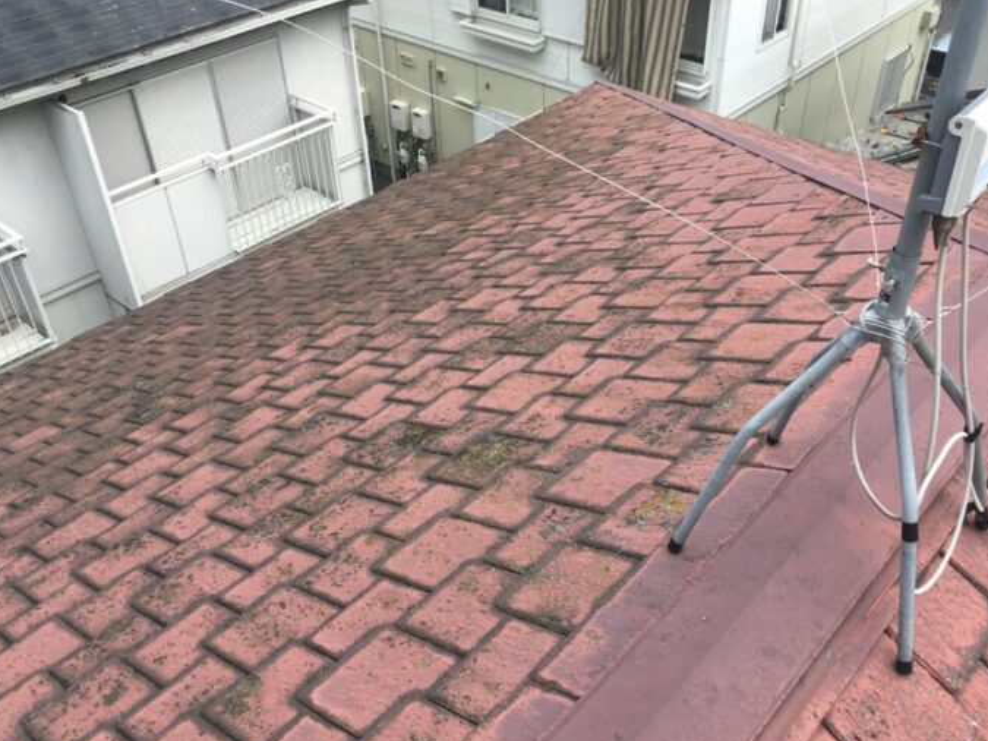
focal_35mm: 33
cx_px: 506
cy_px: 385
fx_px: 942
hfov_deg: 55.4
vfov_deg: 42.9
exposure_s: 1/801
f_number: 2.2
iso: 25
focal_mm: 4.15
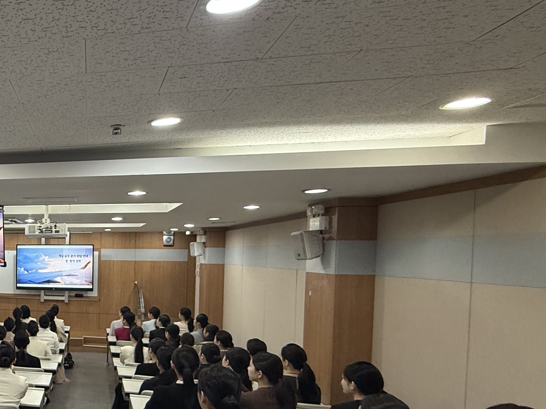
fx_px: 473
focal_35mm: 30
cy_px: 270
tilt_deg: -2.6
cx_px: -31
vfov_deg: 46.1
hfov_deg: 46.9
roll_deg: +0.2
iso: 250
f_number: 2.2
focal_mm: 2.22
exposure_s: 1/120
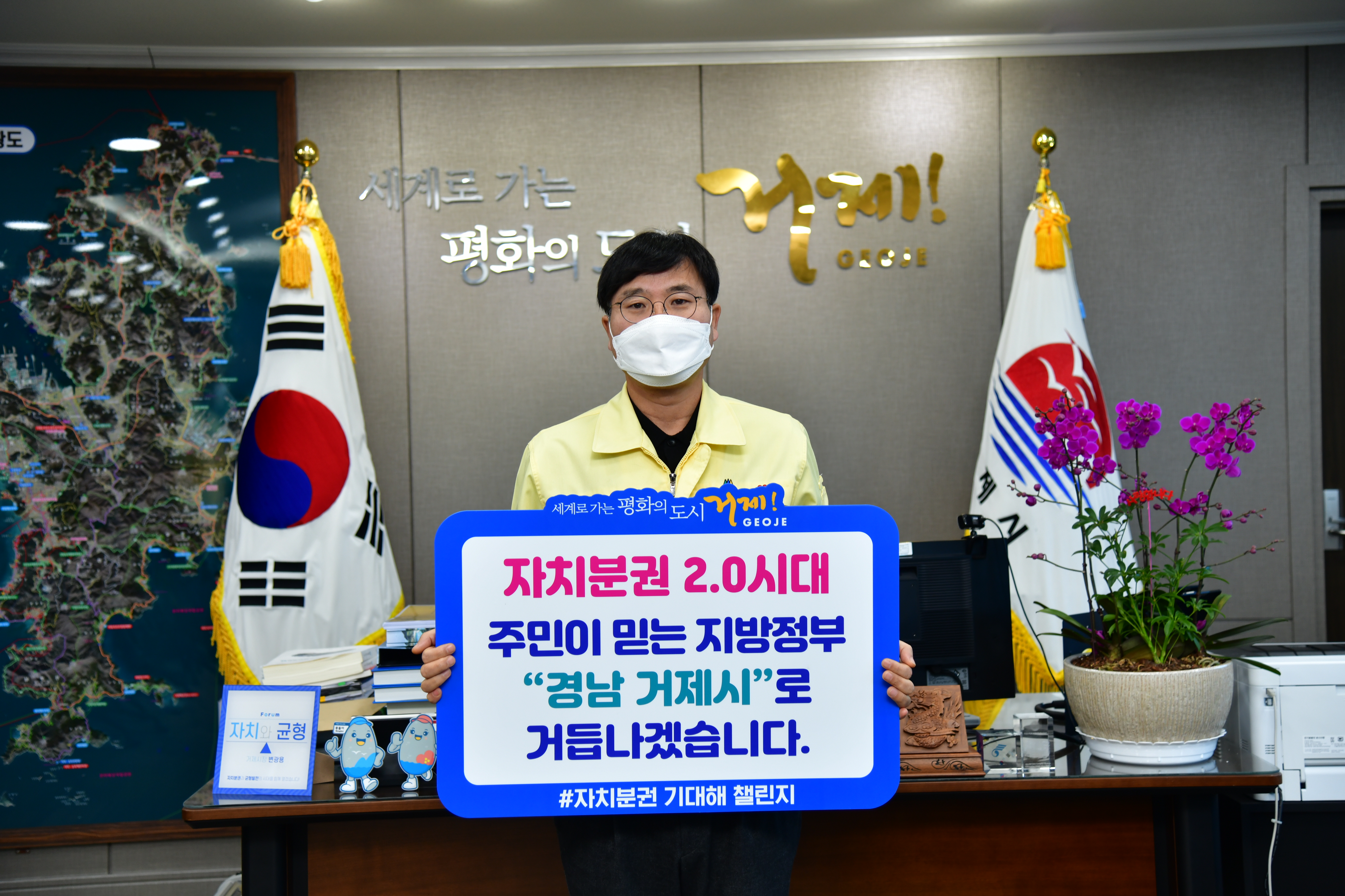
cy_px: 448
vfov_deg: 27.0
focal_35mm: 50
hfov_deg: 39.6
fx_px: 1868
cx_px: 672
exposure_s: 1/160
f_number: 4
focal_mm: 50
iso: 400
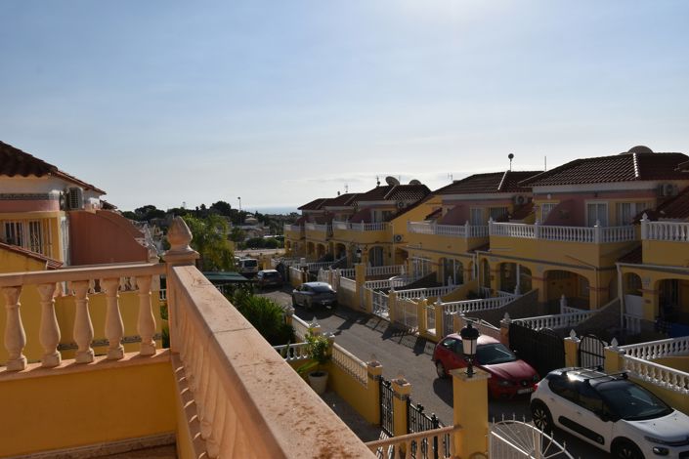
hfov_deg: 61.9
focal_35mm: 30
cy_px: 230
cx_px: 344
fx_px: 574
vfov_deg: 43.6
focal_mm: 20
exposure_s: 1/500
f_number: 11
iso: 100
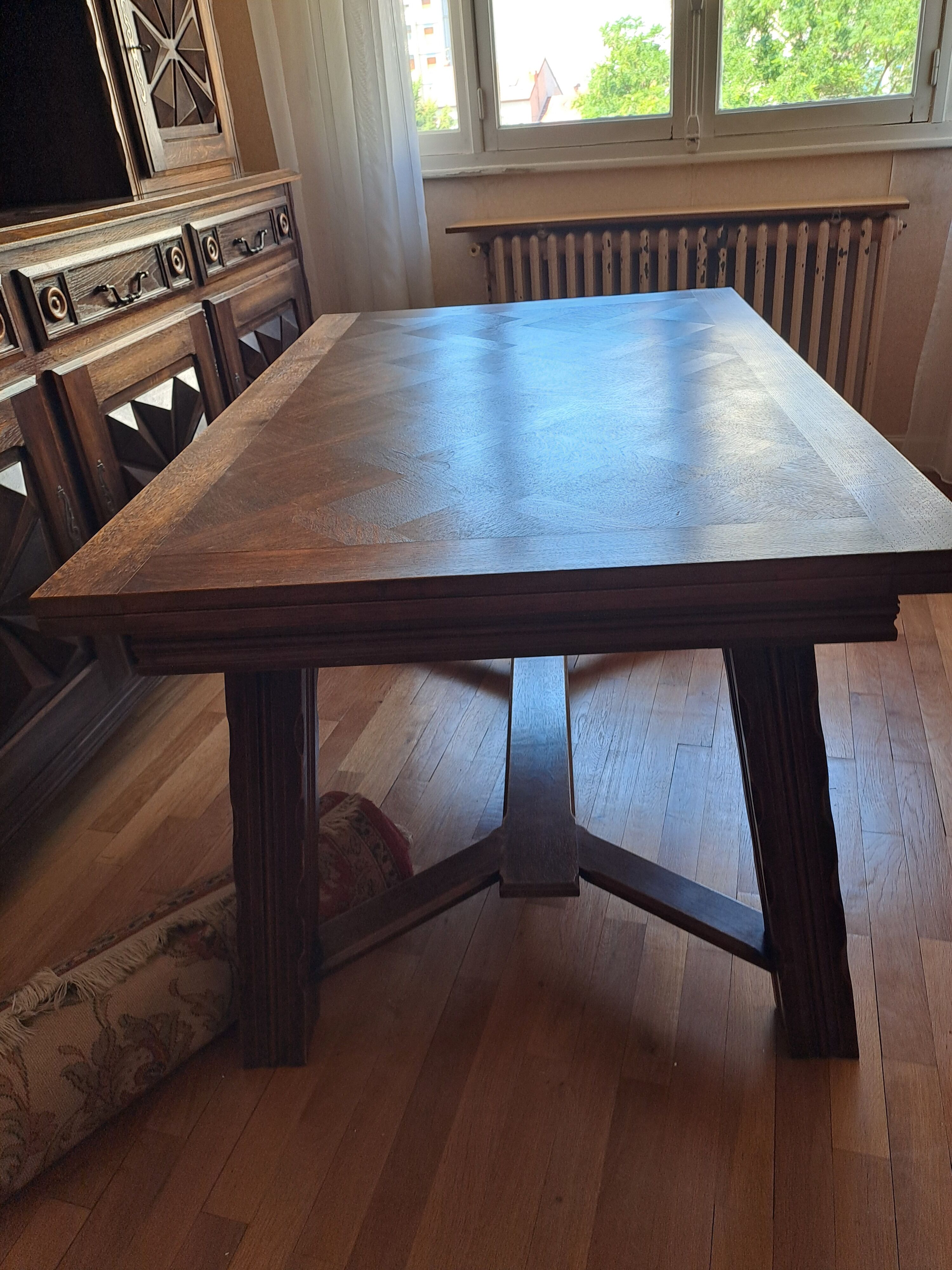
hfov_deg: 54.9
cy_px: 635
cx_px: 476
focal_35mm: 25
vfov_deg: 69.4
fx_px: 917
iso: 32
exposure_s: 1/50
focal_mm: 4.65
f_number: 1.8
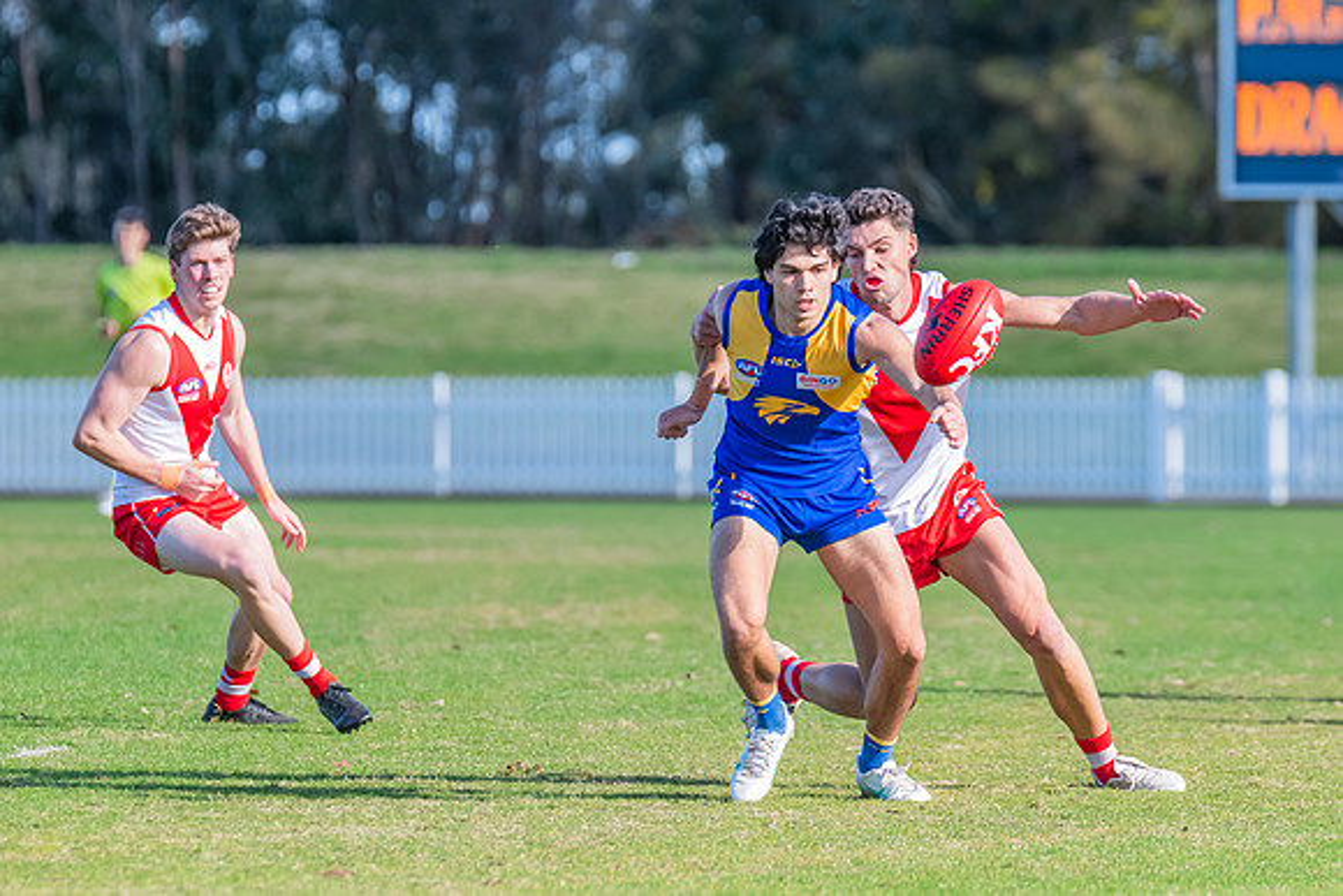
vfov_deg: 2.9
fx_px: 17570
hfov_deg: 4.4
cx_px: 652
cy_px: 449
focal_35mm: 471
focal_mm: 360
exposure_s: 1/1250
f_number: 6.3
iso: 800
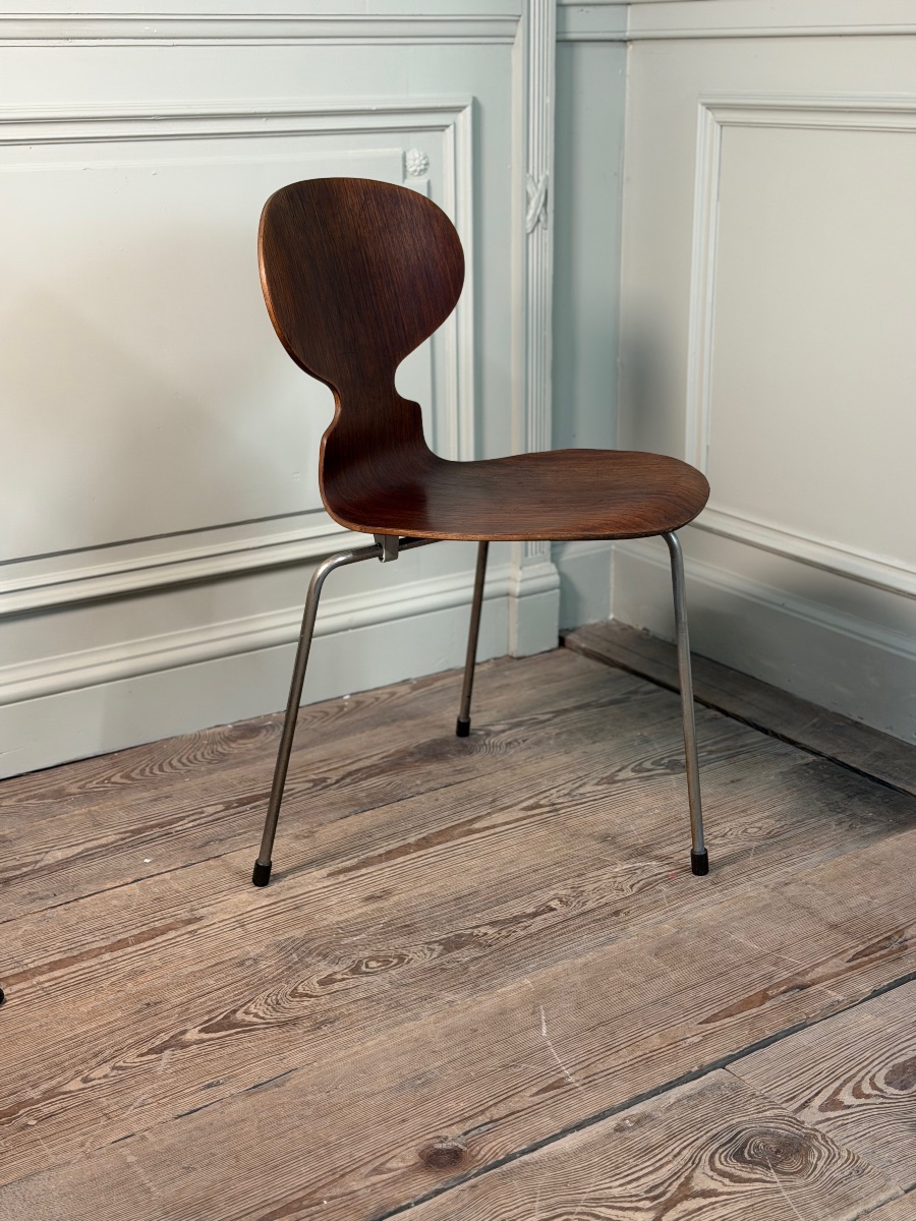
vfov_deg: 39.7
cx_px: 458
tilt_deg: -18.0
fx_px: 1694
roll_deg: +1.1
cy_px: 610
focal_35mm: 48
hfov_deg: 30.3
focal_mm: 6.76
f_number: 1.78
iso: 160
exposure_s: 1/50
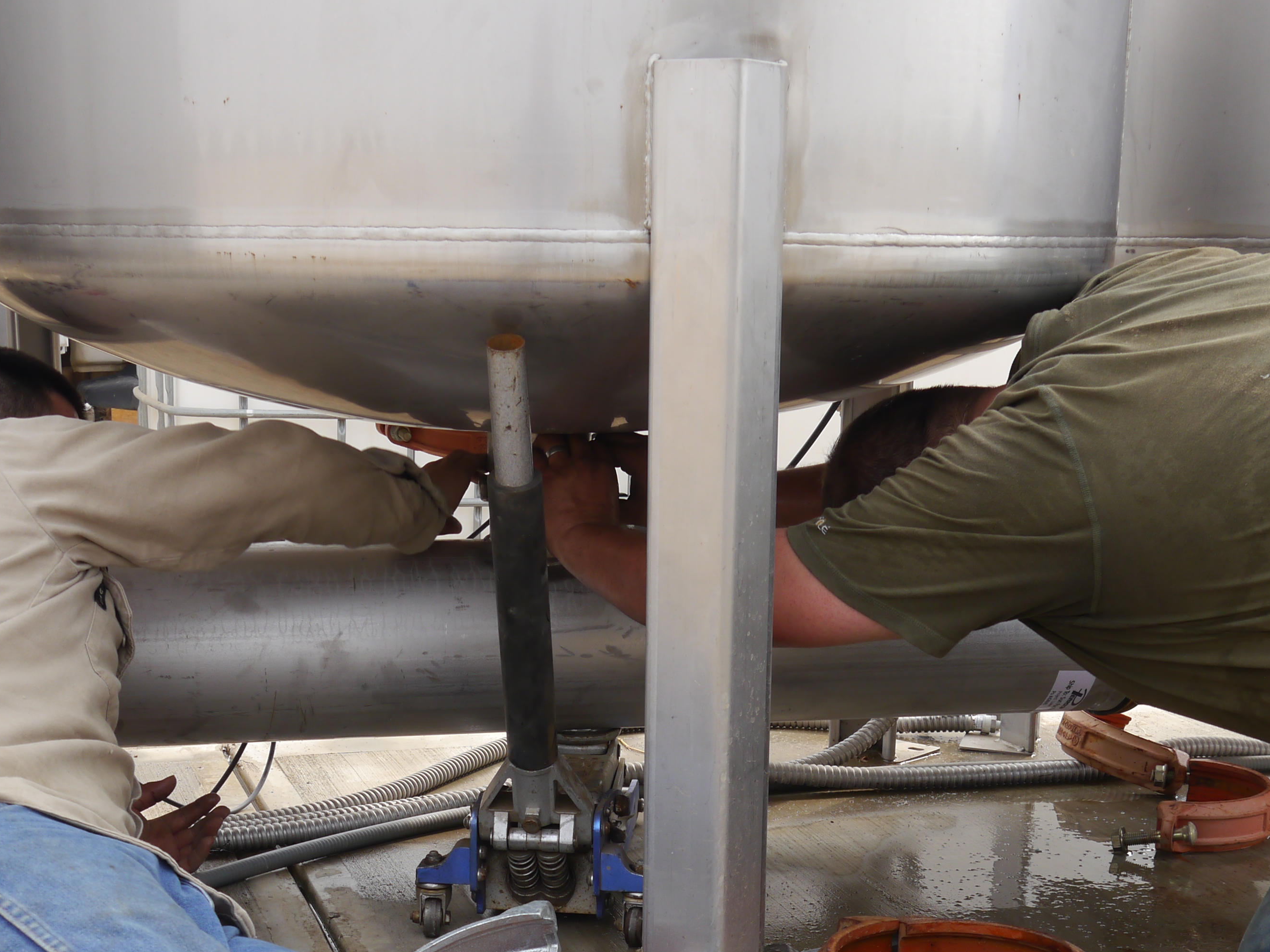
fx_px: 2165
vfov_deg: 24.3
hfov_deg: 32.7
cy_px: 813
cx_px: 636
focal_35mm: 59
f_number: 6.3
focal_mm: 17
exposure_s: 1/250
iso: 160
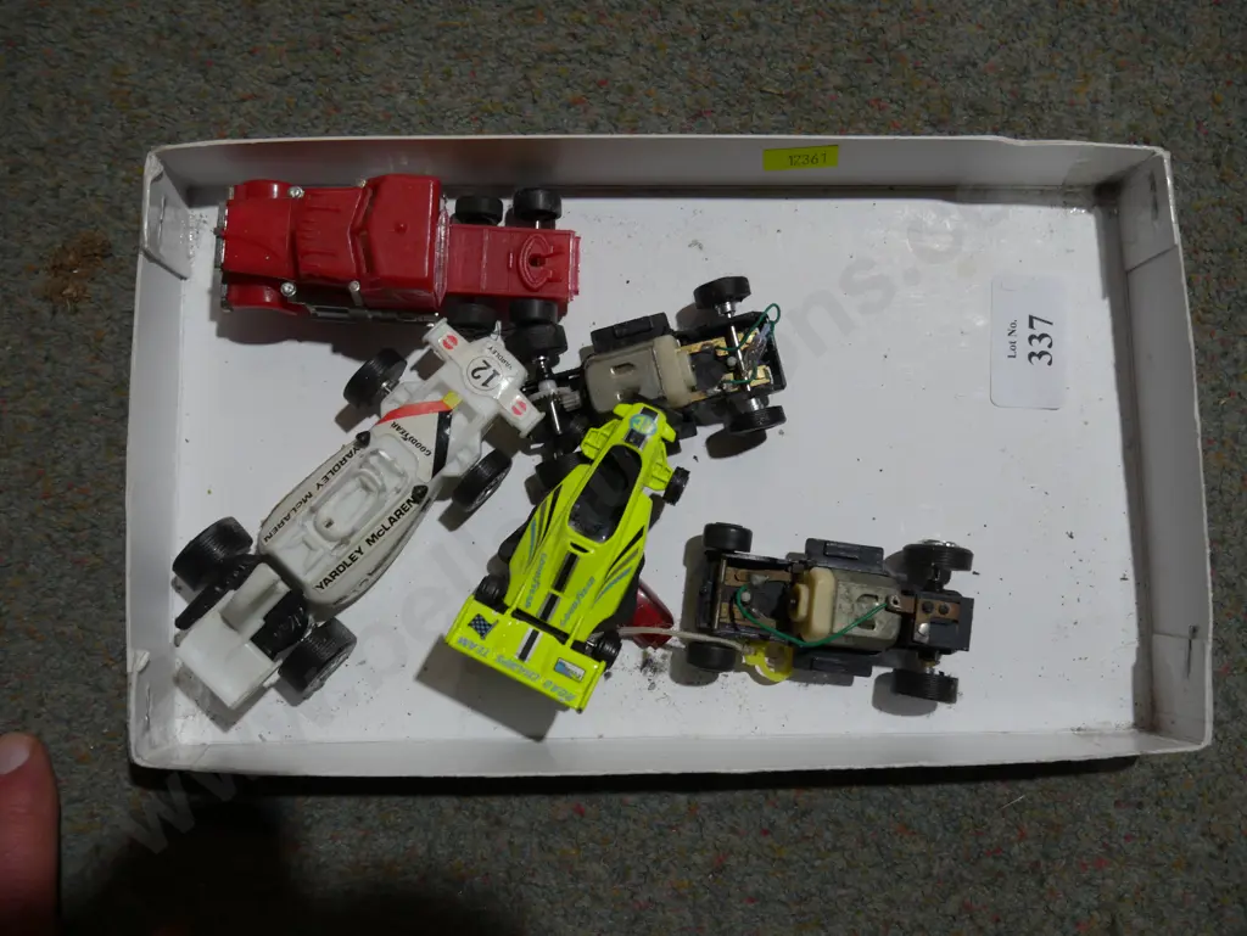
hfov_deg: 56.8
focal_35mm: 32
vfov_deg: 44.2
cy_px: 468
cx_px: 624
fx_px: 1153
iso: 200
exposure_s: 1/100
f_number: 3.6
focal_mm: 16
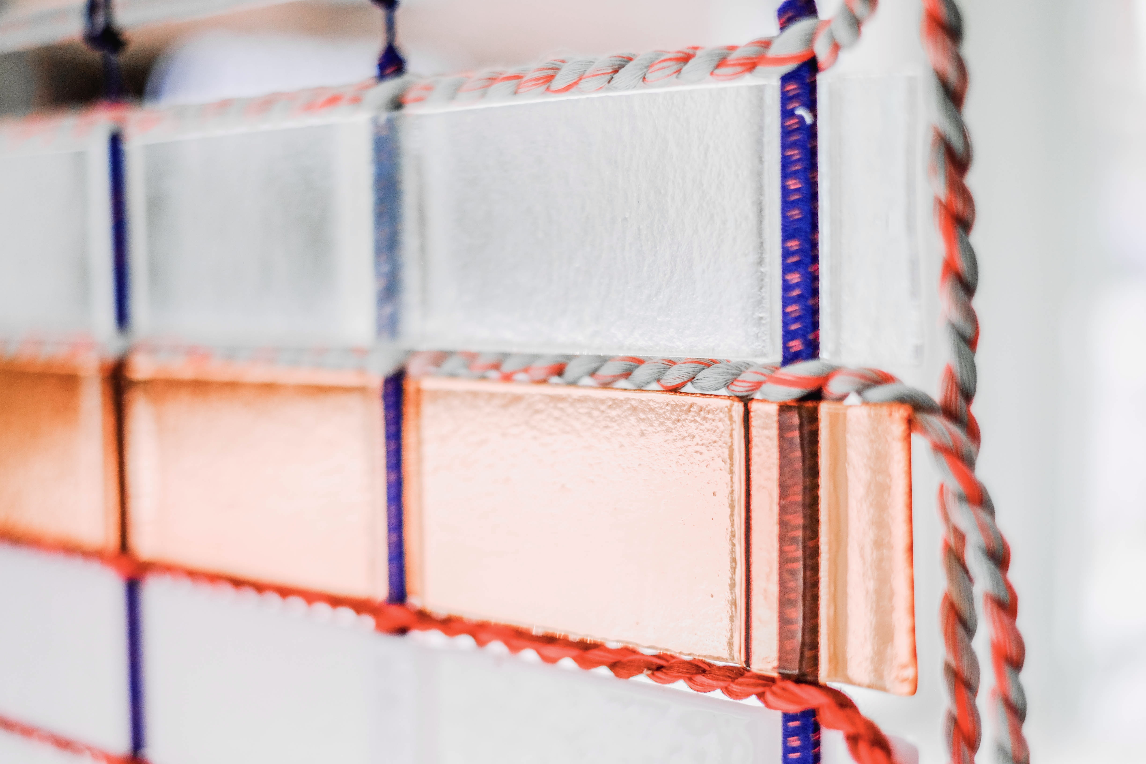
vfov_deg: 25.5
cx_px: 573
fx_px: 1687
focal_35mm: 53
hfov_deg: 37.5
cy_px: 382
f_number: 1.6
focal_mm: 35
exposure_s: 1/4000
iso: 800
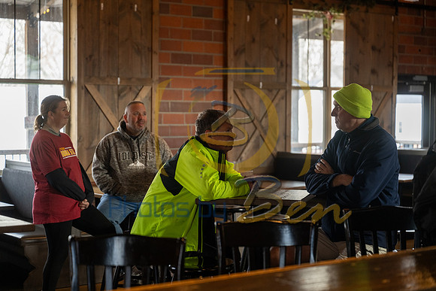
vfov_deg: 19.5
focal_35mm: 70
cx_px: 218
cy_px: 146
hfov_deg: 28.8
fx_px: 848
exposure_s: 1/160
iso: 1000
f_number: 2.8
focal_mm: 70
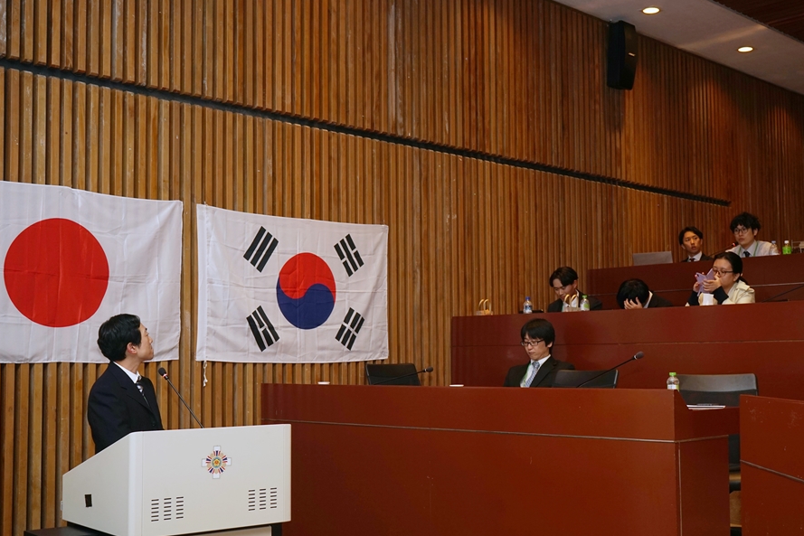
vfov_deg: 29.9
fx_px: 1005
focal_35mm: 45
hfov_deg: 43.6
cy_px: 285
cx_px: 439
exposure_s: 1/100
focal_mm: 40
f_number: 6.3
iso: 400
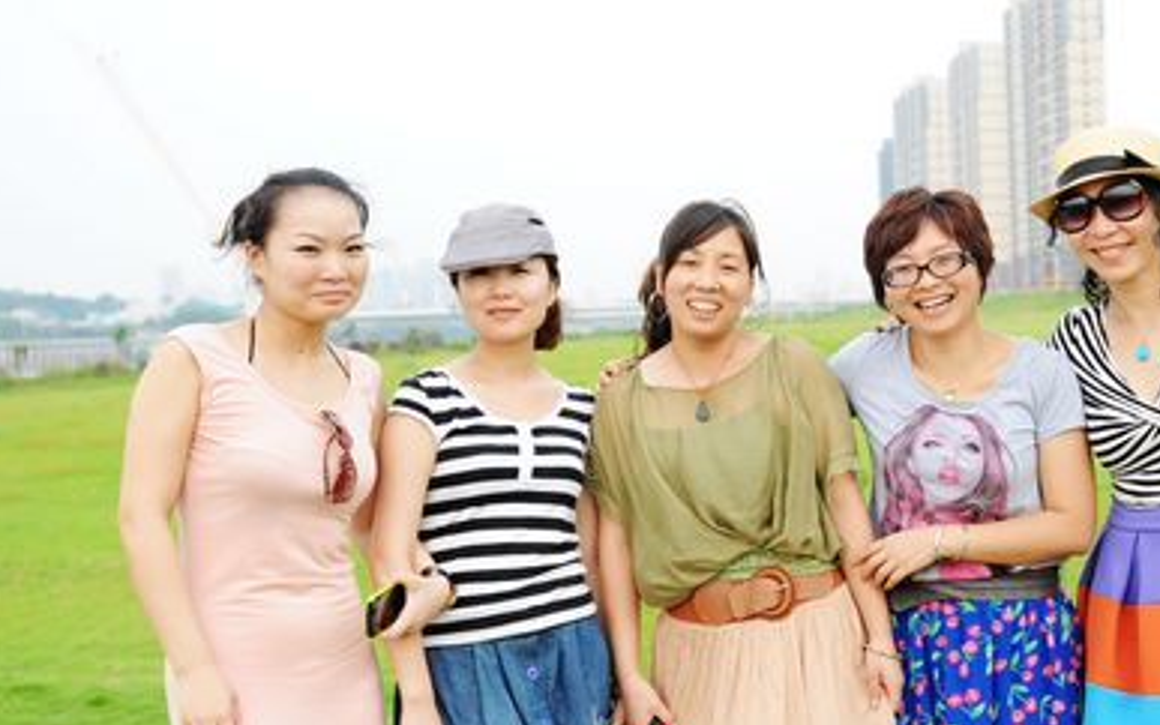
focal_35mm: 48
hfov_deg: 41.5
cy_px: 367
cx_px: 731
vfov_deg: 26.9
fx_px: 1518
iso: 200
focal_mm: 24
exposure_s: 1/640
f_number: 3.2
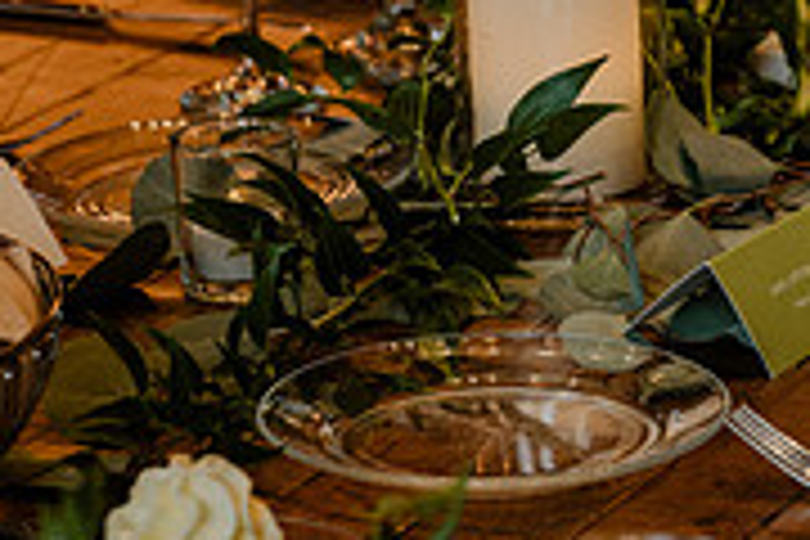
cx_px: 960
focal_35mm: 230
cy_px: 167
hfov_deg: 8.8
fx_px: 5175
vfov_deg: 6.0
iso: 1000
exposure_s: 1/250
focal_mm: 70
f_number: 4
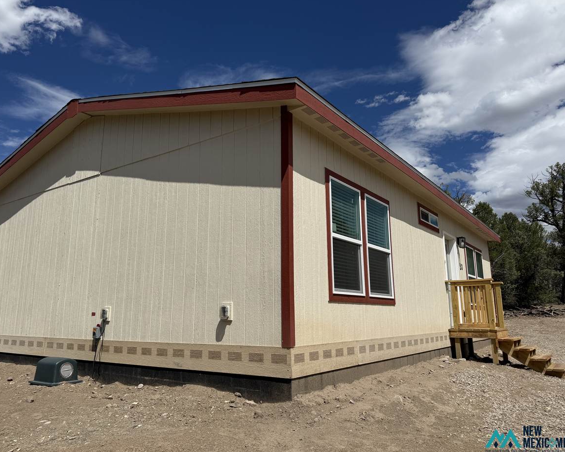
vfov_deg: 55.0
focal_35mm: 26
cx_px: 269
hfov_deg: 66.0
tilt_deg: +12.5
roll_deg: +0.8
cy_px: 224
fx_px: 435
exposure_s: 1/10309
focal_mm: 6.76
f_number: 1.78
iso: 80
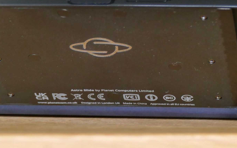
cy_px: 33
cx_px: 104
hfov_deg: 6.3
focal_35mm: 334
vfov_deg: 3.9
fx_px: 2157
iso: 500
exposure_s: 1/80
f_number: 4
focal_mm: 54.2
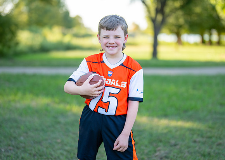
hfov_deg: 31.0
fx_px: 406
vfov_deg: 22.4
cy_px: 73
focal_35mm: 64
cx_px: 117
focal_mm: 50
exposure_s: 1/1000
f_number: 1.2
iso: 100
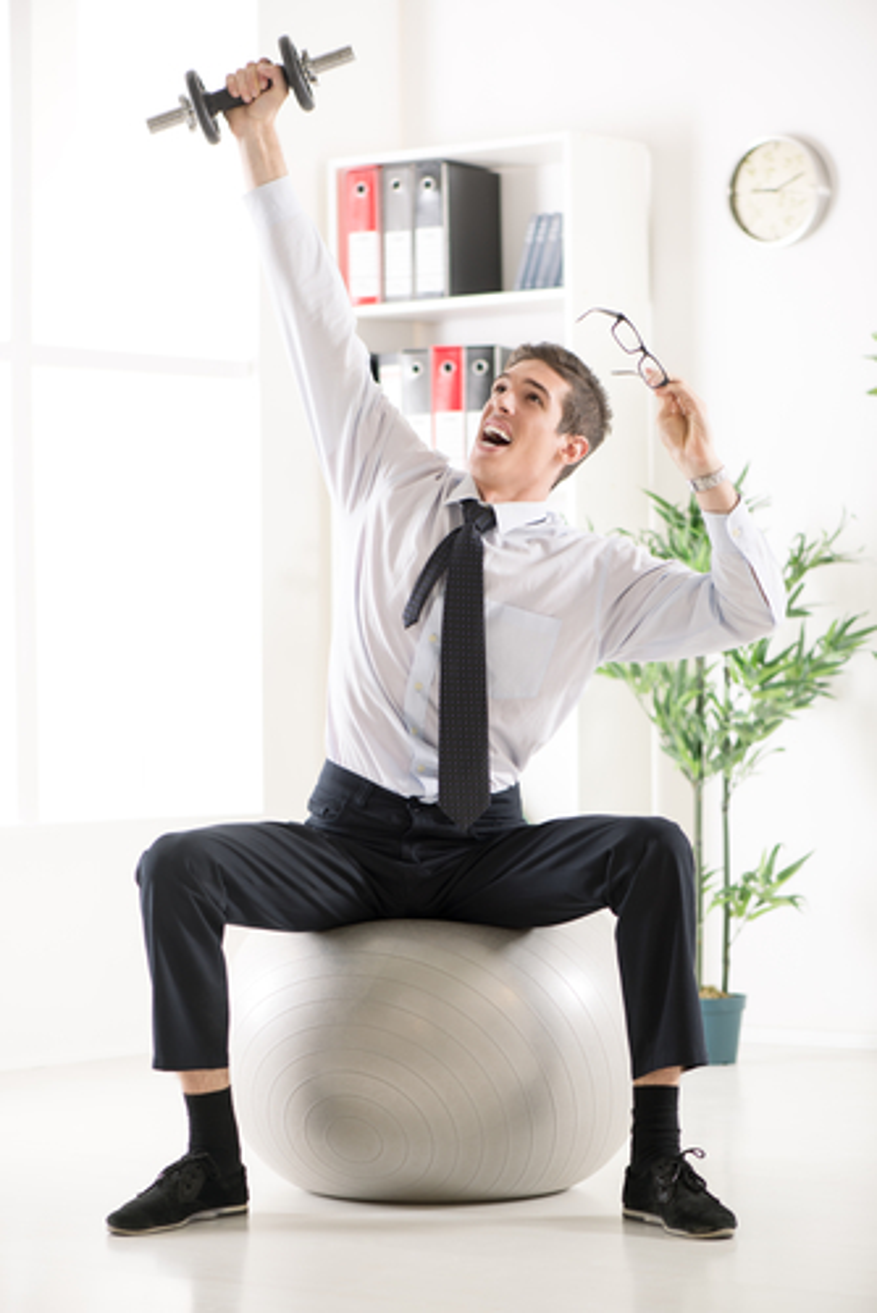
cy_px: 656
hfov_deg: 13.1
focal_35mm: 105
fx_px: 3831
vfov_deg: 19.4
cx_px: 438
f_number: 3.2
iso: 100
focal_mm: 105
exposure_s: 1/125
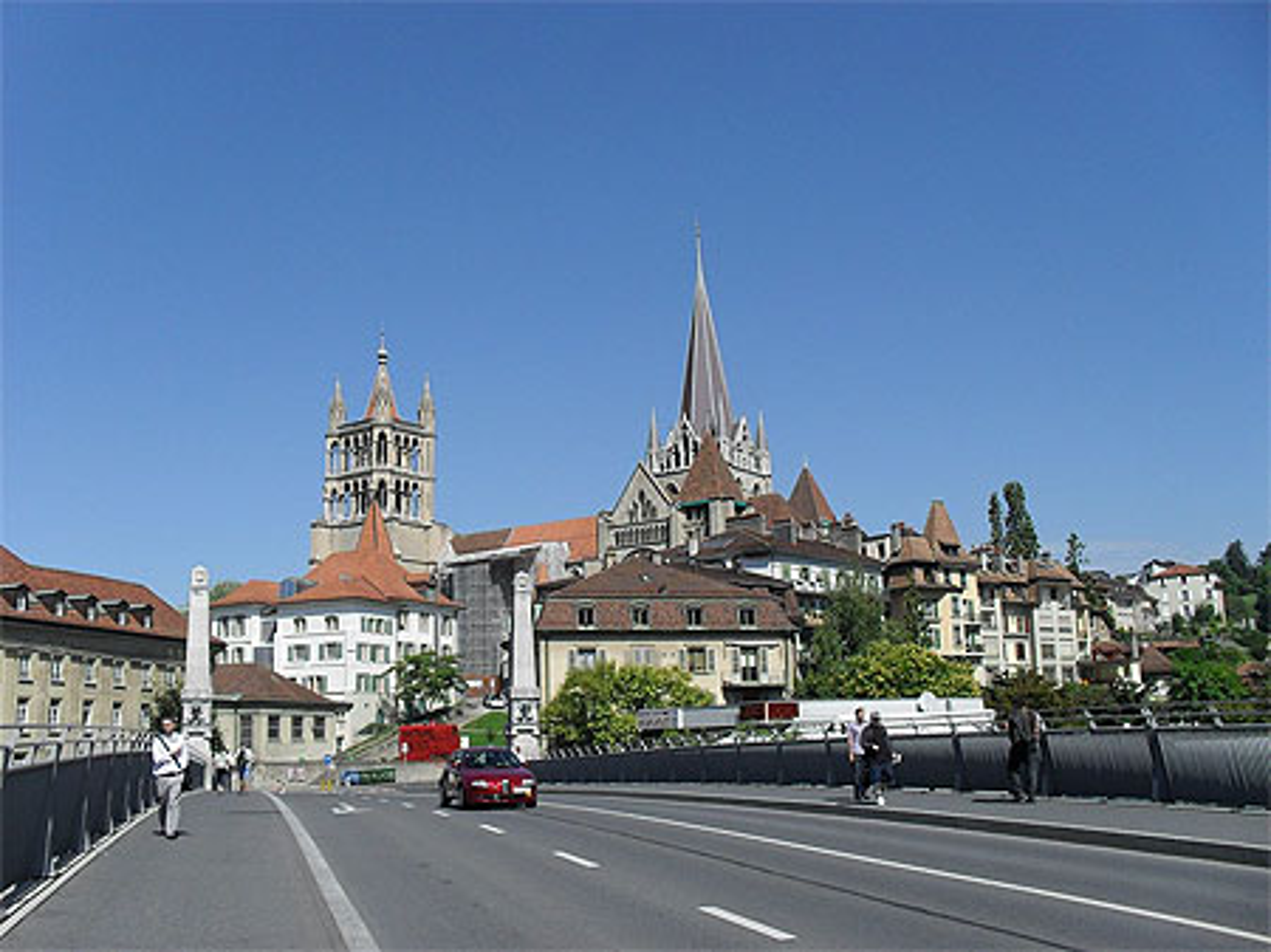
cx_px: 636
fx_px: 1284
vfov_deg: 40.7
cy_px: 476
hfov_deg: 52.7
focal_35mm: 35
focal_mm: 6.3
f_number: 8.4
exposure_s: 1/250
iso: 100
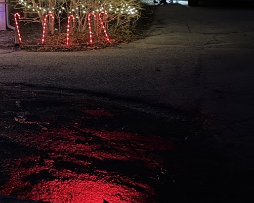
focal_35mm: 70
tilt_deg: +2.4
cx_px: -106
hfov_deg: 23.0
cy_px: -62
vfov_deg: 20.0
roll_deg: +1.2
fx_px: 526
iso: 1000
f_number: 1.78
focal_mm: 6.76
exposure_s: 1/12
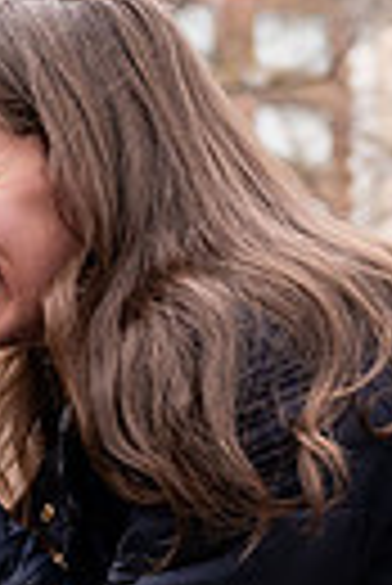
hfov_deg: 6.8
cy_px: 375
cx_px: -8
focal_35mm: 201
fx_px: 3274
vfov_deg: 10.2
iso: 400
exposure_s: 1/200
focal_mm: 40
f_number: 3.2
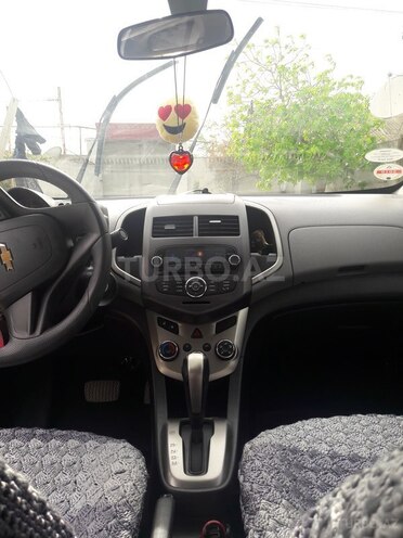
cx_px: 202
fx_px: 435
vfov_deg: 63.4
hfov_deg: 49.7
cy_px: 269
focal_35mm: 28
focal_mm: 3.7
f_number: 1.9
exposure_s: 1/253
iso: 40
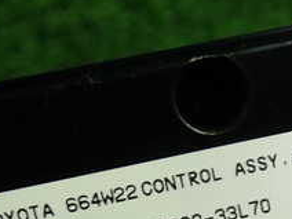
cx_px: 241
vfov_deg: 16.9
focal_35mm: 85
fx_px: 717
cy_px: 236
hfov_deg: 22.6
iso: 160
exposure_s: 1/60
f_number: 2.3
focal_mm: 5.4
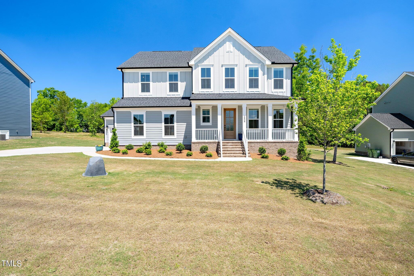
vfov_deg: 64.5
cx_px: 207
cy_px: 138
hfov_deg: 86.9
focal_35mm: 19
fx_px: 218
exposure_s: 1/2000
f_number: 7.1
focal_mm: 19
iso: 640
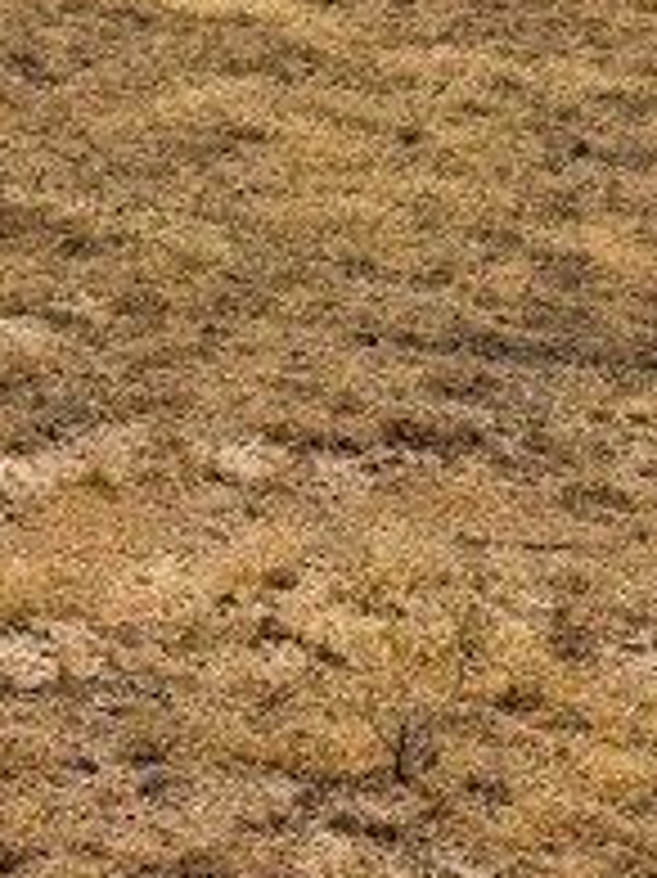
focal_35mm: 126
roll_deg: -4.2
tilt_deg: -22.8
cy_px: 828
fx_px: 3192
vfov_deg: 15.4
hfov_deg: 10.8
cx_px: -616
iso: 80
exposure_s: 1/8130
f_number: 1.78
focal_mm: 6.76
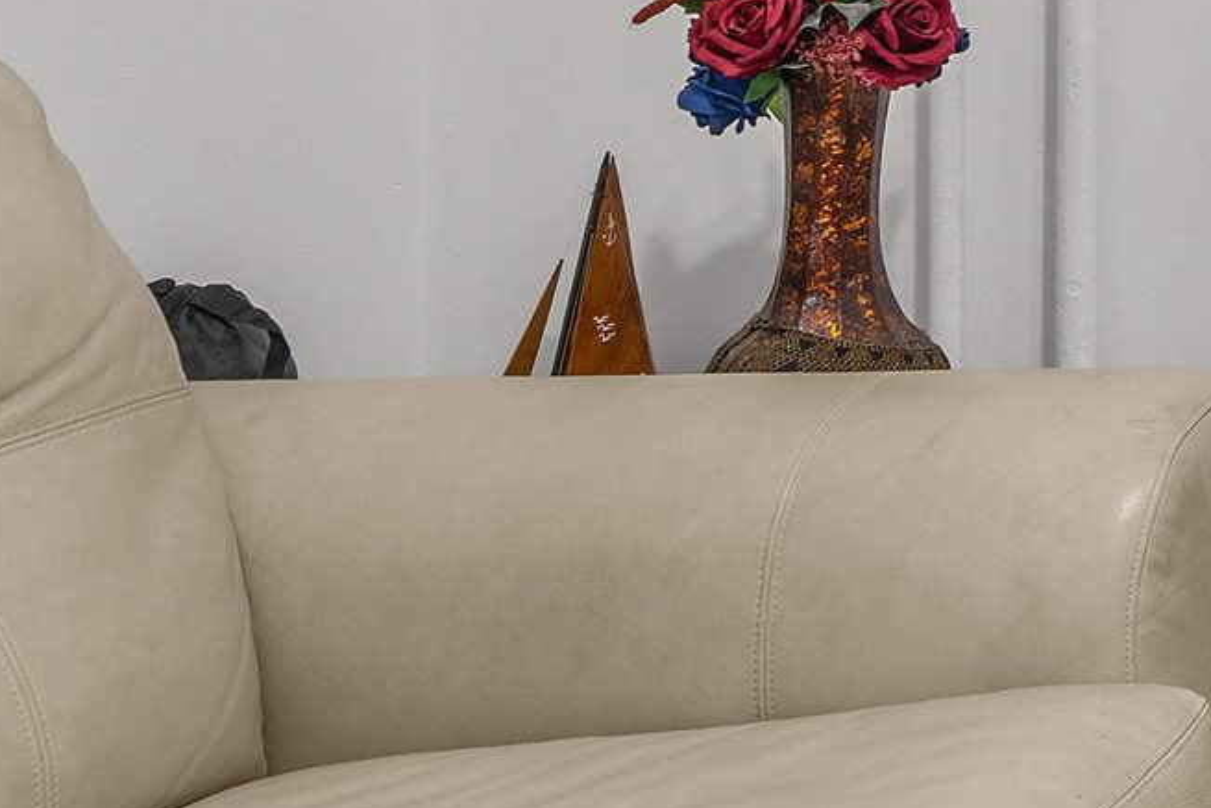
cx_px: 2265
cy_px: -229
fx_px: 2523
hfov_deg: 19.2
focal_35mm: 75
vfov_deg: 17.2
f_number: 8
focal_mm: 16
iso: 400
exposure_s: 1
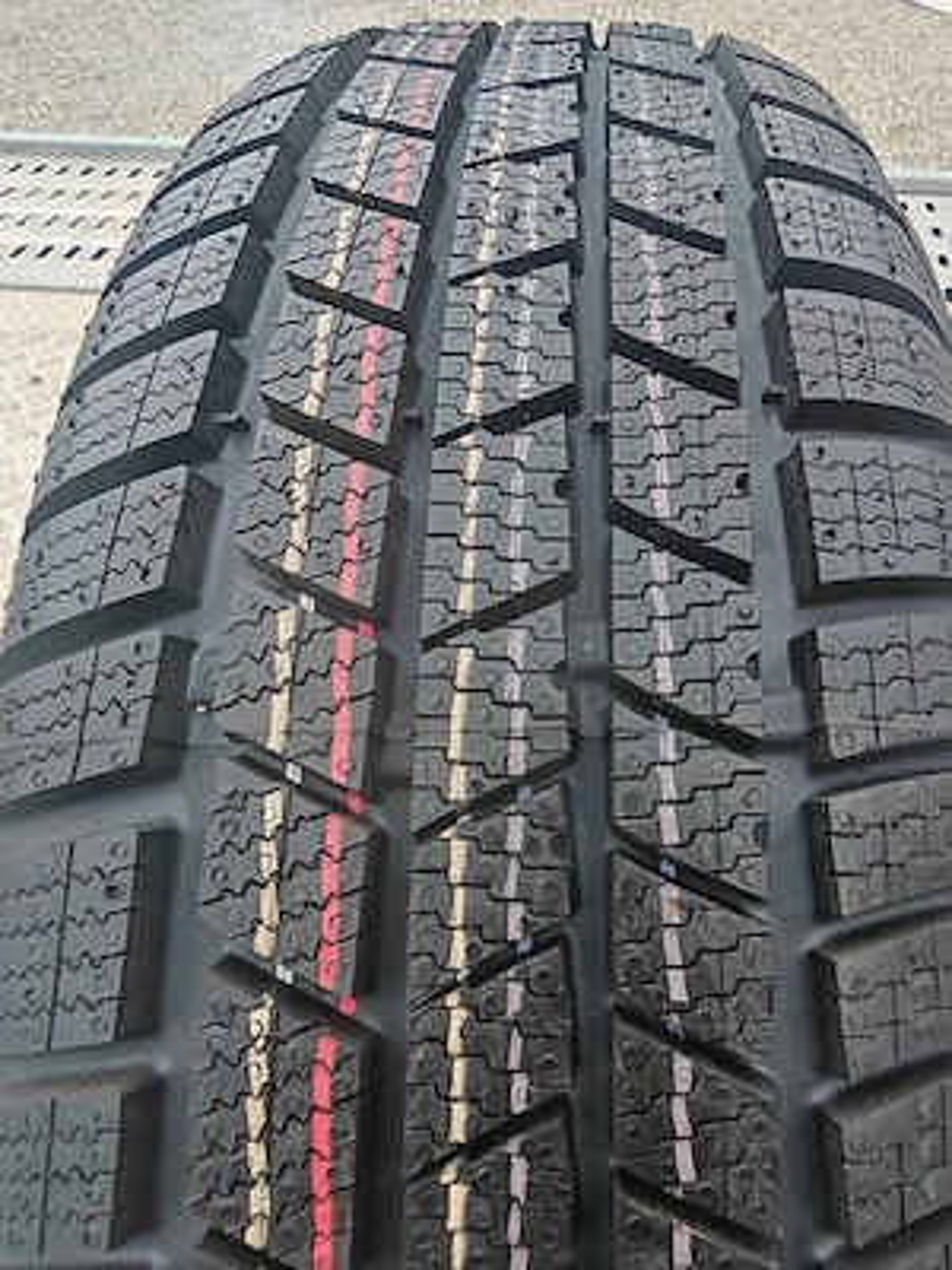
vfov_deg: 71.6
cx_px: 476
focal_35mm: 24
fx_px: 880
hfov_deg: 56.8
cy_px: 635
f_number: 2
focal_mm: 1.82
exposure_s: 1/100
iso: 64
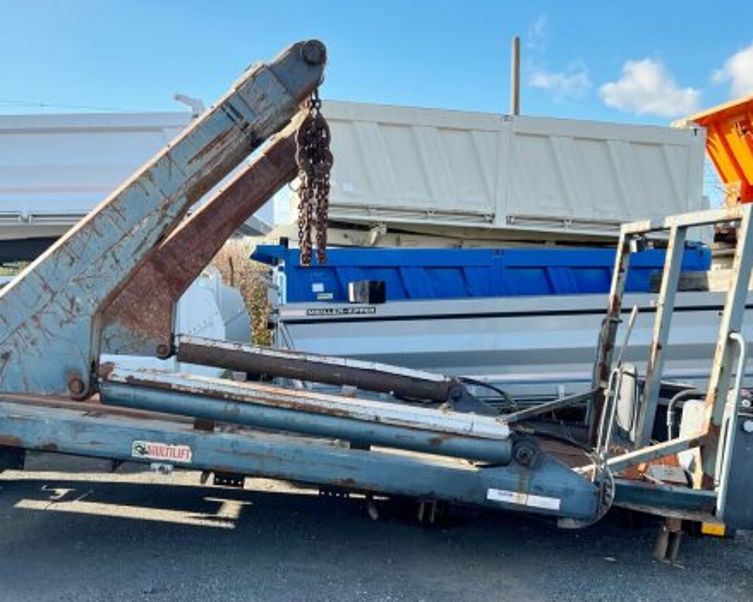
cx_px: 302
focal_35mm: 37
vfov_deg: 40.1
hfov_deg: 48.8
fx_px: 824
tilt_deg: +0.8
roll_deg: -0.1
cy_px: 300
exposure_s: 1/1934
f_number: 1.5
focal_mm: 5.7
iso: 50
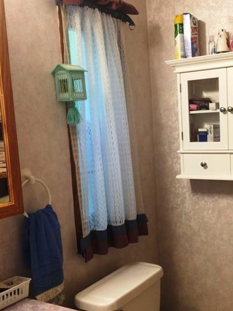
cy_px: 183
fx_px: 386
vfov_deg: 43.7
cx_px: 168
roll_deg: +2.9
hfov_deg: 33.1
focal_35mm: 43
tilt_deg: -8.5
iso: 32
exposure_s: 1/15
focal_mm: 4.15
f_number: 2.2
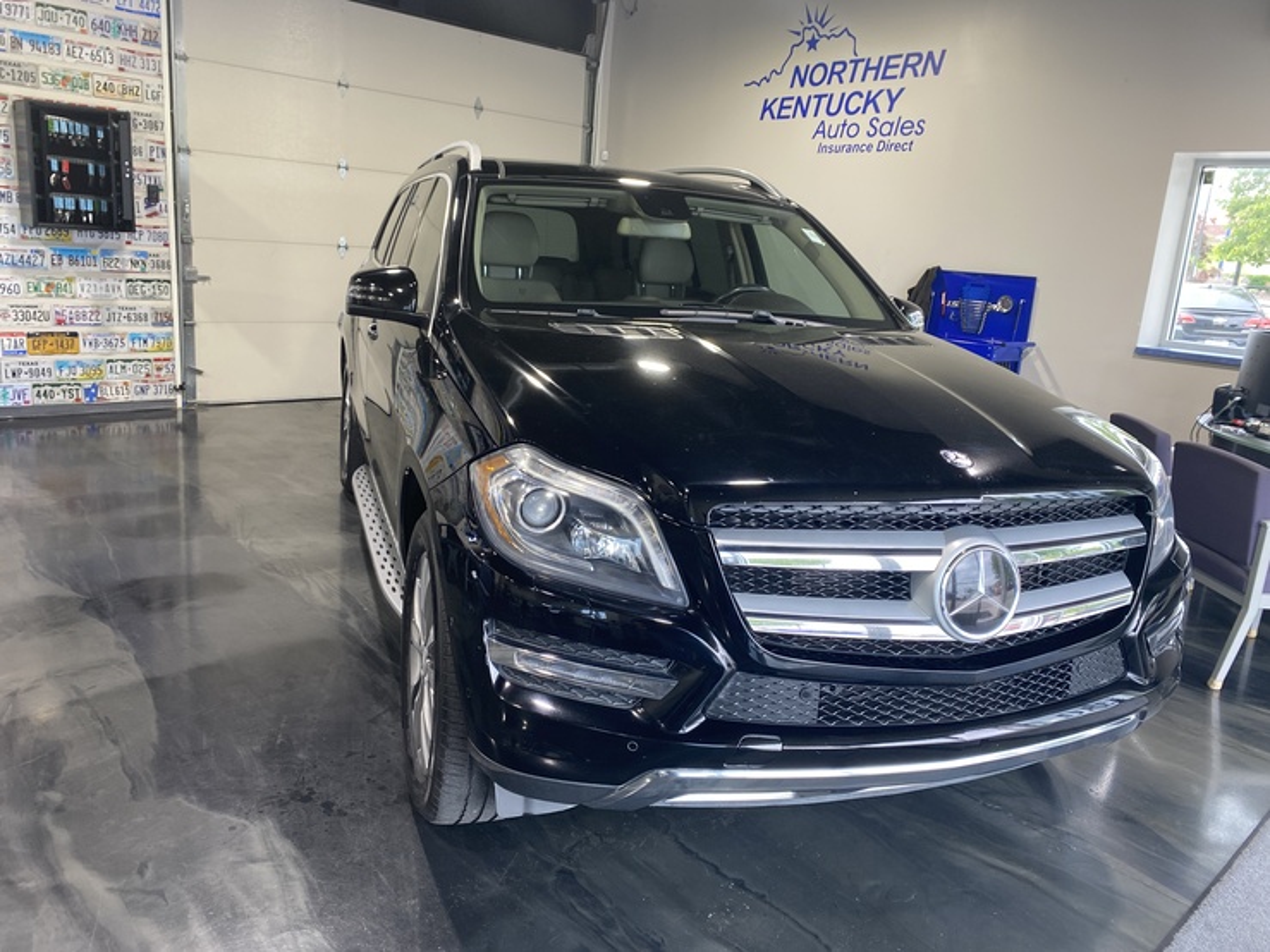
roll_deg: -4.5
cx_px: 635
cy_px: 476
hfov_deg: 67.3
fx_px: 954
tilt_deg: -12.5
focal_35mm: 26
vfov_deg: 53.0
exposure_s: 1/120
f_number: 1.8
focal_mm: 4.25
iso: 125
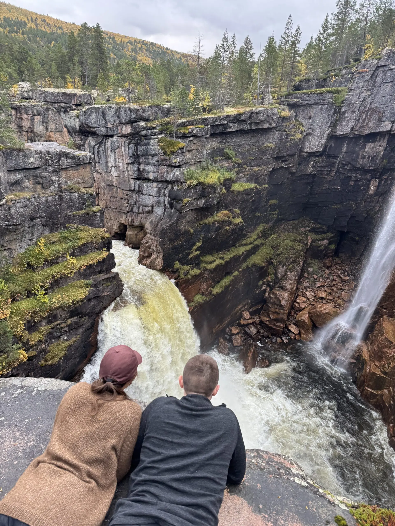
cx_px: 198
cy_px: 263
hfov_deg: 56.8
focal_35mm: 24
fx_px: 365
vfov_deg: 71.6
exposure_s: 1/124
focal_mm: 6.76
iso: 50
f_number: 1.78
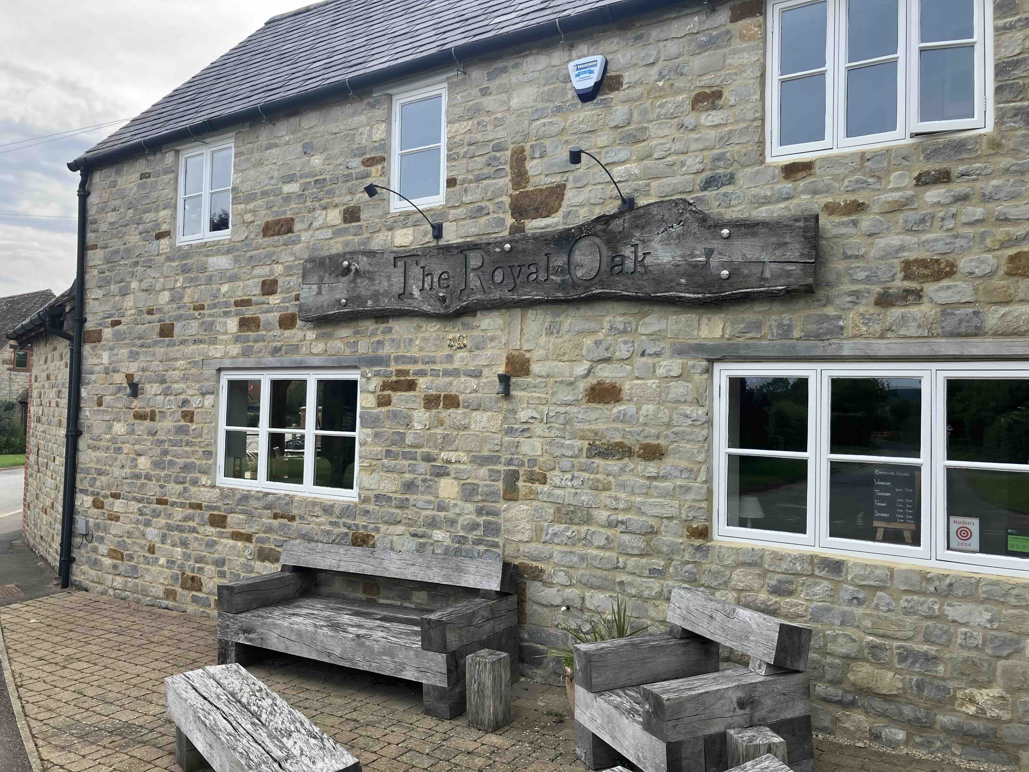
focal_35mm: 28
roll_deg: -2.3
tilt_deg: +4.1
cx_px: 514
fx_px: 832
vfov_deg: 49.7
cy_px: 386
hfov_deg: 63.4
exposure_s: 1/546
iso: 32
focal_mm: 3.99
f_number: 1.8
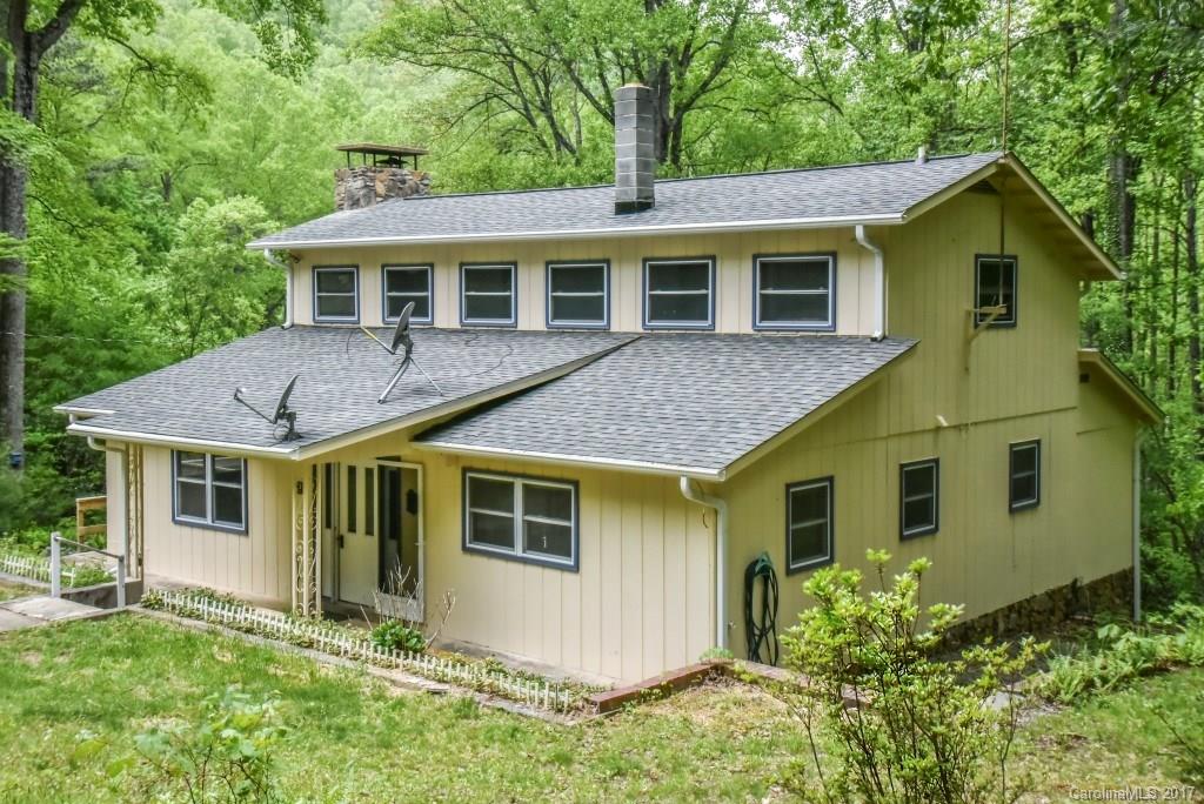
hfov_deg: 50.7
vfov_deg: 35.1
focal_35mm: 38
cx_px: 602
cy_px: 402
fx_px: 1272
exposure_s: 1/400
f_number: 20
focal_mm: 38
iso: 4000
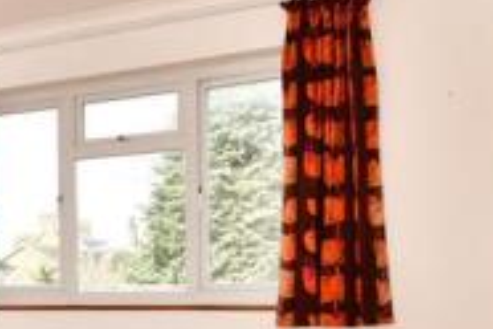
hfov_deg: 30.7
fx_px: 726
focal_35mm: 53
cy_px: 306
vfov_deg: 24.6
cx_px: -125
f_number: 6.3
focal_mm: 10
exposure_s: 1/80
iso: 200
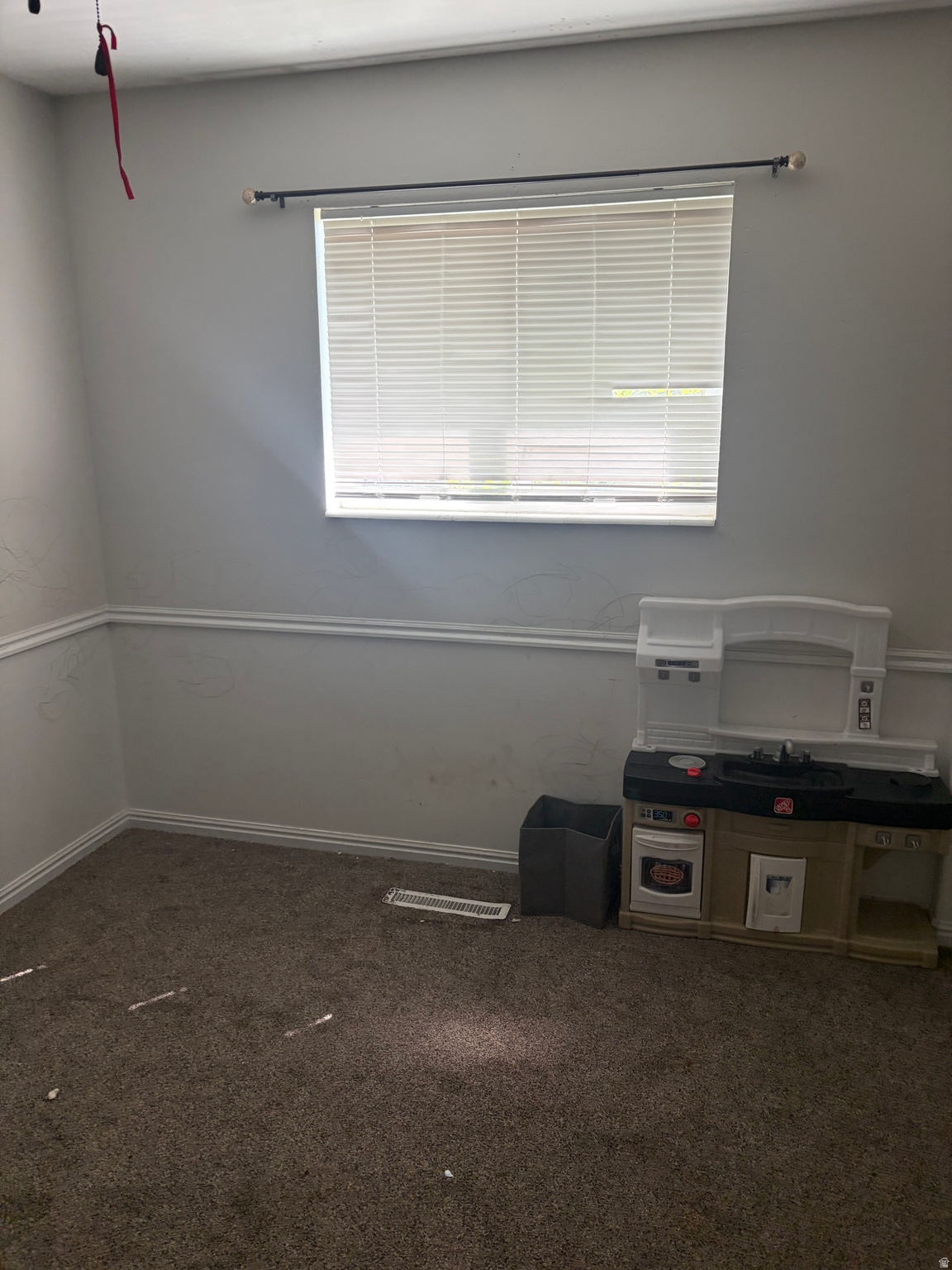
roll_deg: +0.2
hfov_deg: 53.1
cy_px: 635
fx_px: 953
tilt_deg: -13.7
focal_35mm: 26
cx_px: 476
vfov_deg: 67.3
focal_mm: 5.96
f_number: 1.6
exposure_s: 1/120
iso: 200
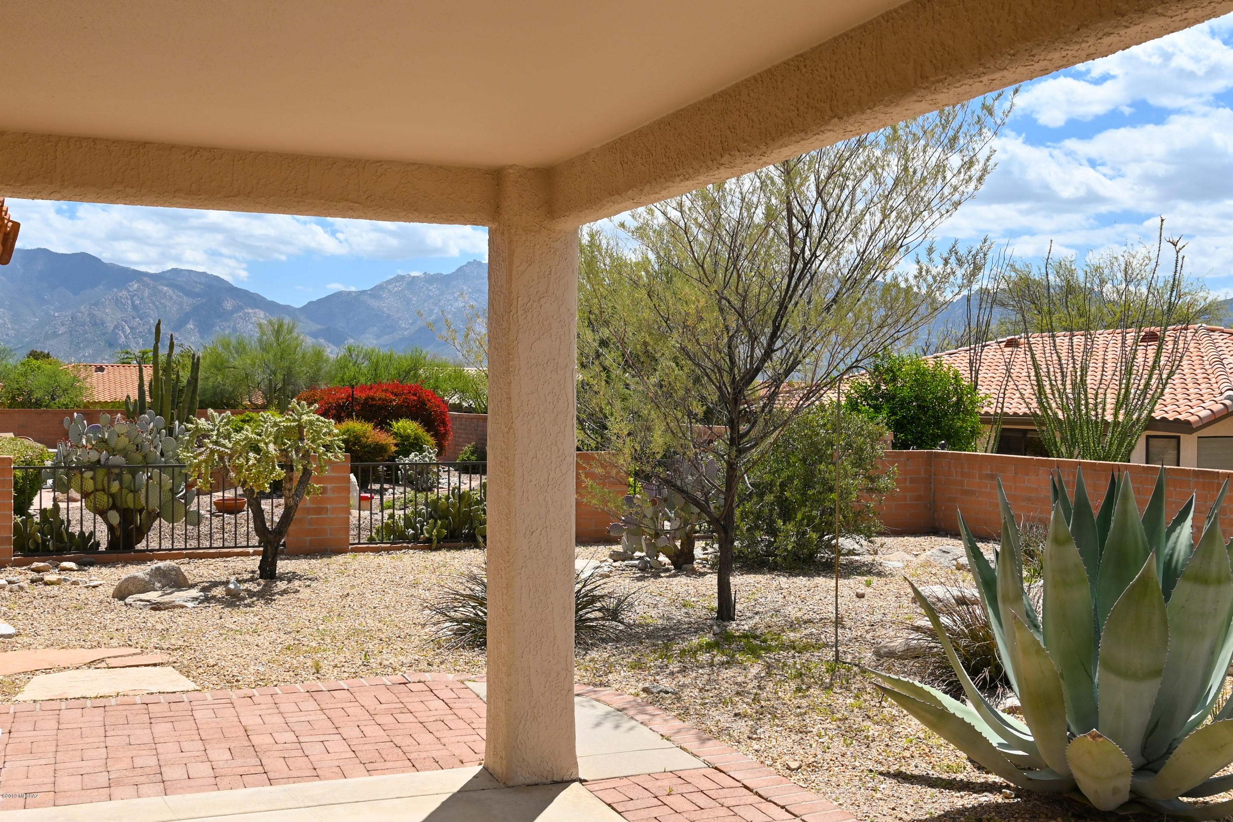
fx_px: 1233
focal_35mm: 36
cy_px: 411
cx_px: 616
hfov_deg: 53.1
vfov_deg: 36.9
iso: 100
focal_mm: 24
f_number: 9
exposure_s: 1/320
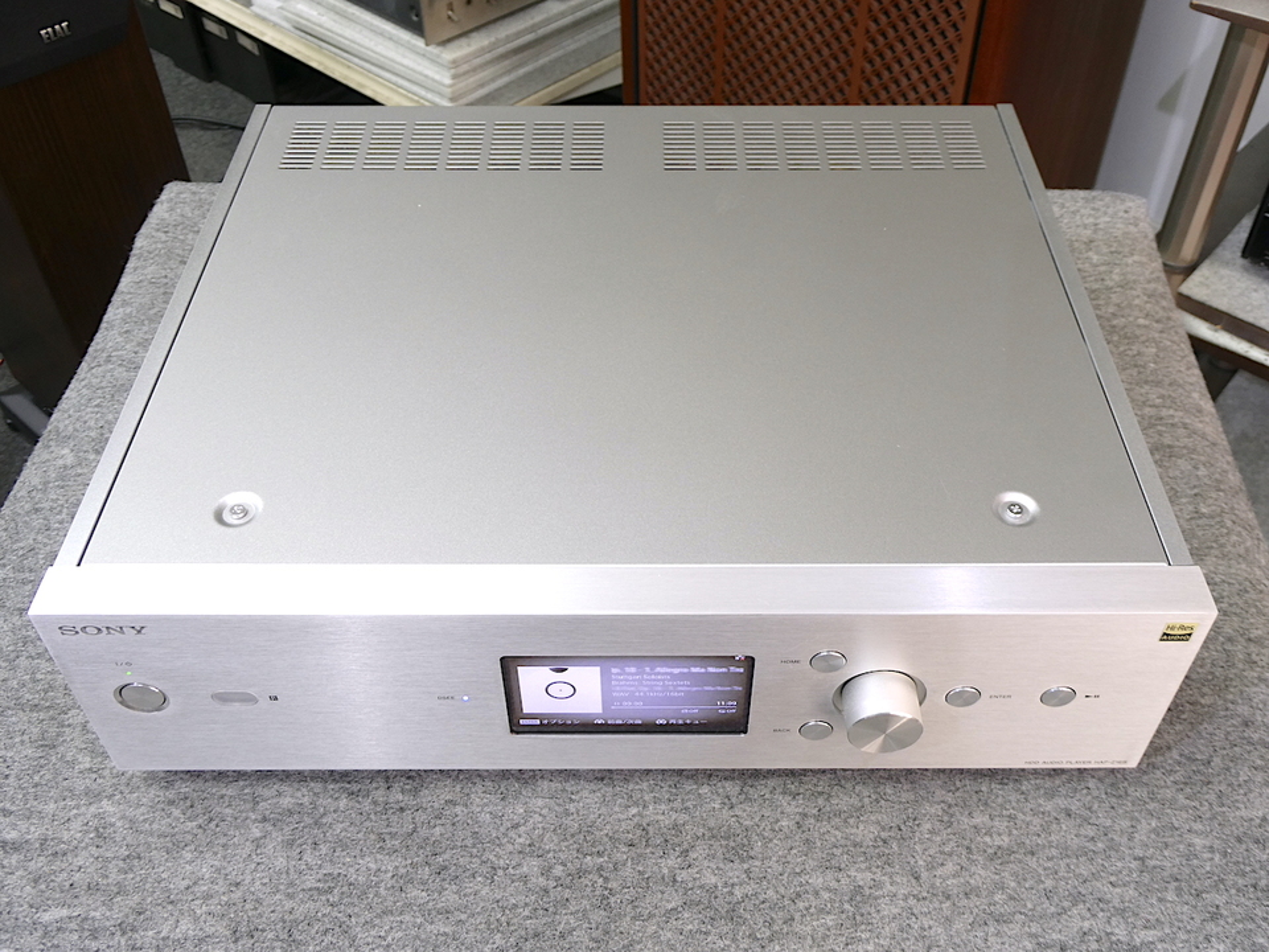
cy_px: 476
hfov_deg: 55.4
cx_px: 634
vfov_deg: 42.9
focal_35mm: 33
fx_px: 1210
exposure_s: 1/6
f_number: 3.6
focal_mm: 5.8
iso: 100
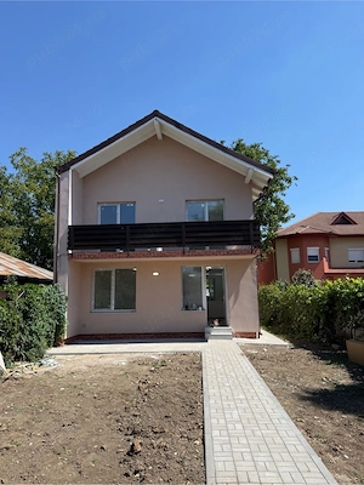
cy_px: 242
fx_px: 336
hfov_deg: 56.8
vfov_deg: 71.6
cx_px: 182
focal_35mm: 24
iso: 80
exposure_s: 1/4405
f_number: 1.78
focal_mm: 6.76
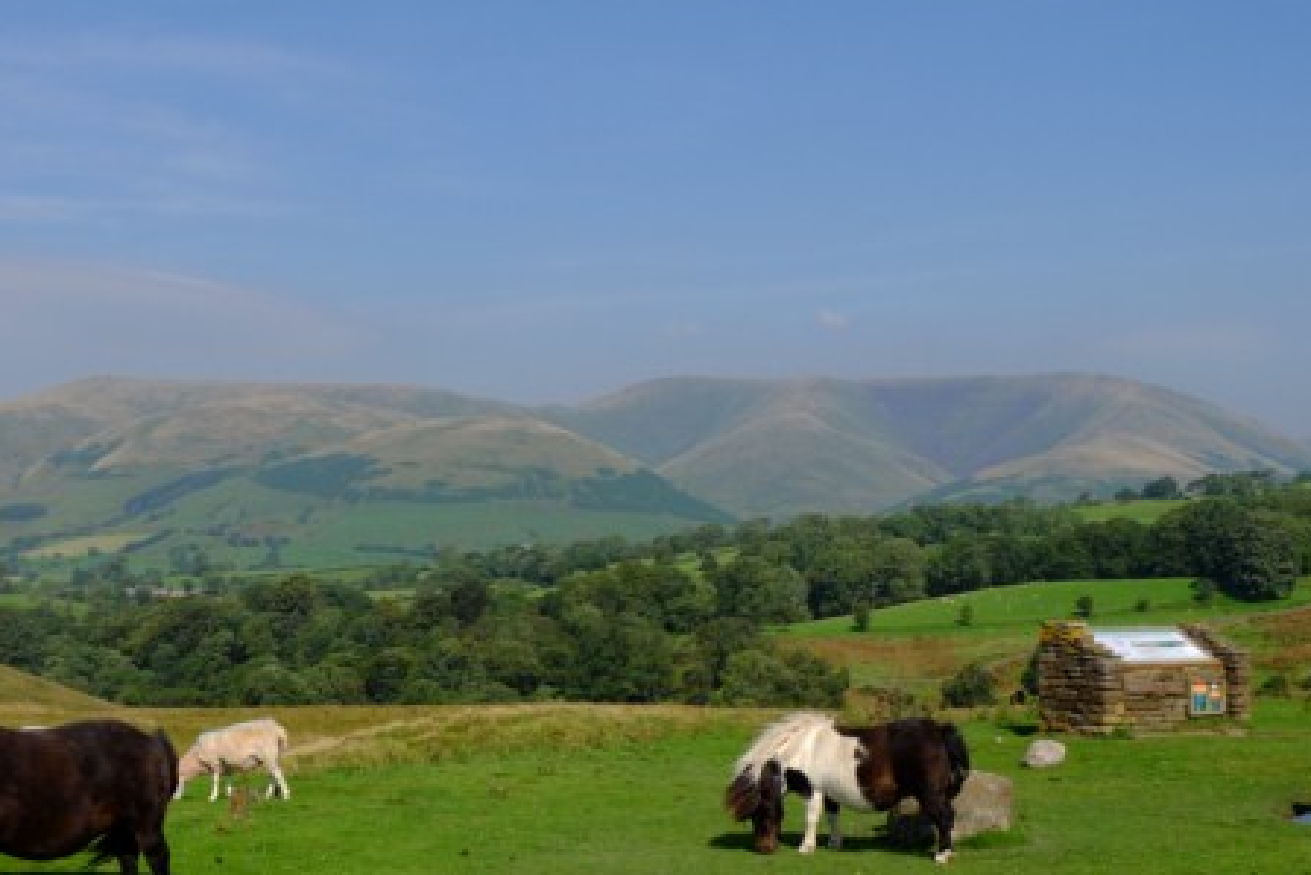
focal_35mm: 50
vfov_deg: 26.8
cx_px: 579
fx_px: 1821
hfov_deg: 39.5
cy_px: 587
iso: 250
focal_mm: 23.2
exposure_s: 1/1250
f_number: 5.6
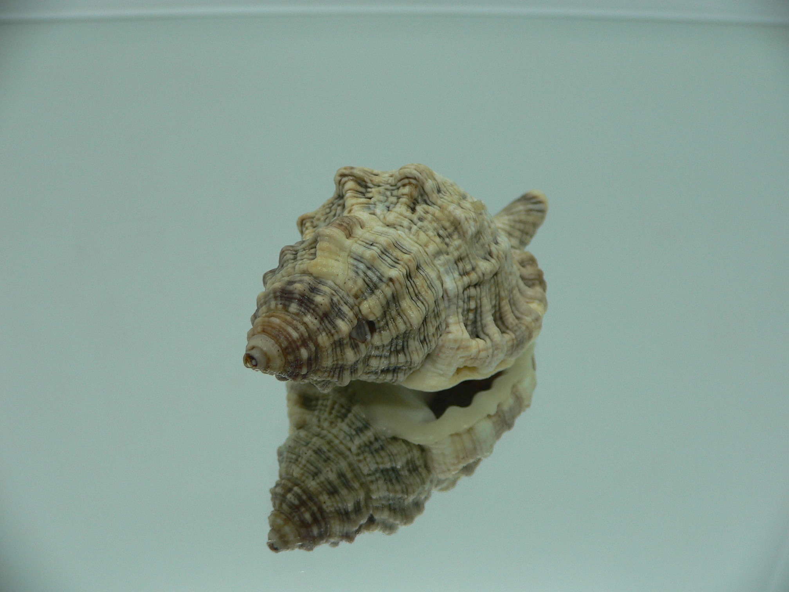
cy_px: 296
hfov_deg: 52.6
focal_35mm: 35
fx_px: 798
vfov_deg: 40.7
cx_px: 394
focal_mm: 4.6
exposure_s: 1/60
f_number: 2.8
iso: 80
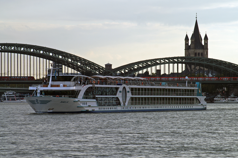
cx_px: 119
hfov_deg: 9.1
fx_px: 1494
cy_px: 79
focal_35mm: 226
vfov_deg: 6.1
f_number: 9
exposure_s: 1/160
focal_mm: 150
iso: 100
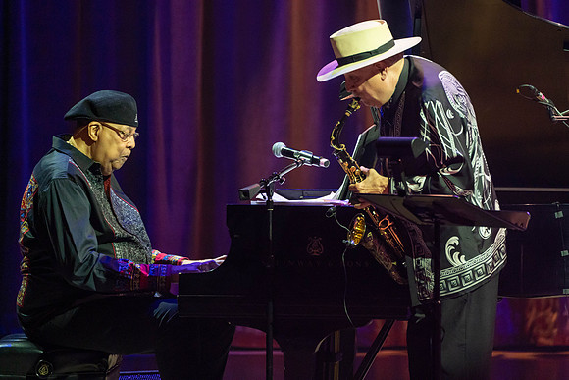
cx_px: 321
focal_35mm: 451
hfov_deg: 4.6
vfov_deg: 3.0
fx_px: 7131
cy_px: 166
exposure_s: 1/250
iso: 3200
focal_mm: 400
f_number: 5.6
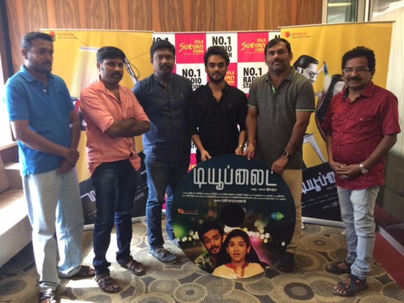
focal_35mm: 29
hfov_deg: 61.7
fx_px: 338
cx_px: 202
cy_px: 152
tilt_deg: -11.5
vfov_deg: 48.2
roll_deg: +0.9
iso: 250
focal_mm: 4.15
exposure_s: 1/33
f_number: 2.2
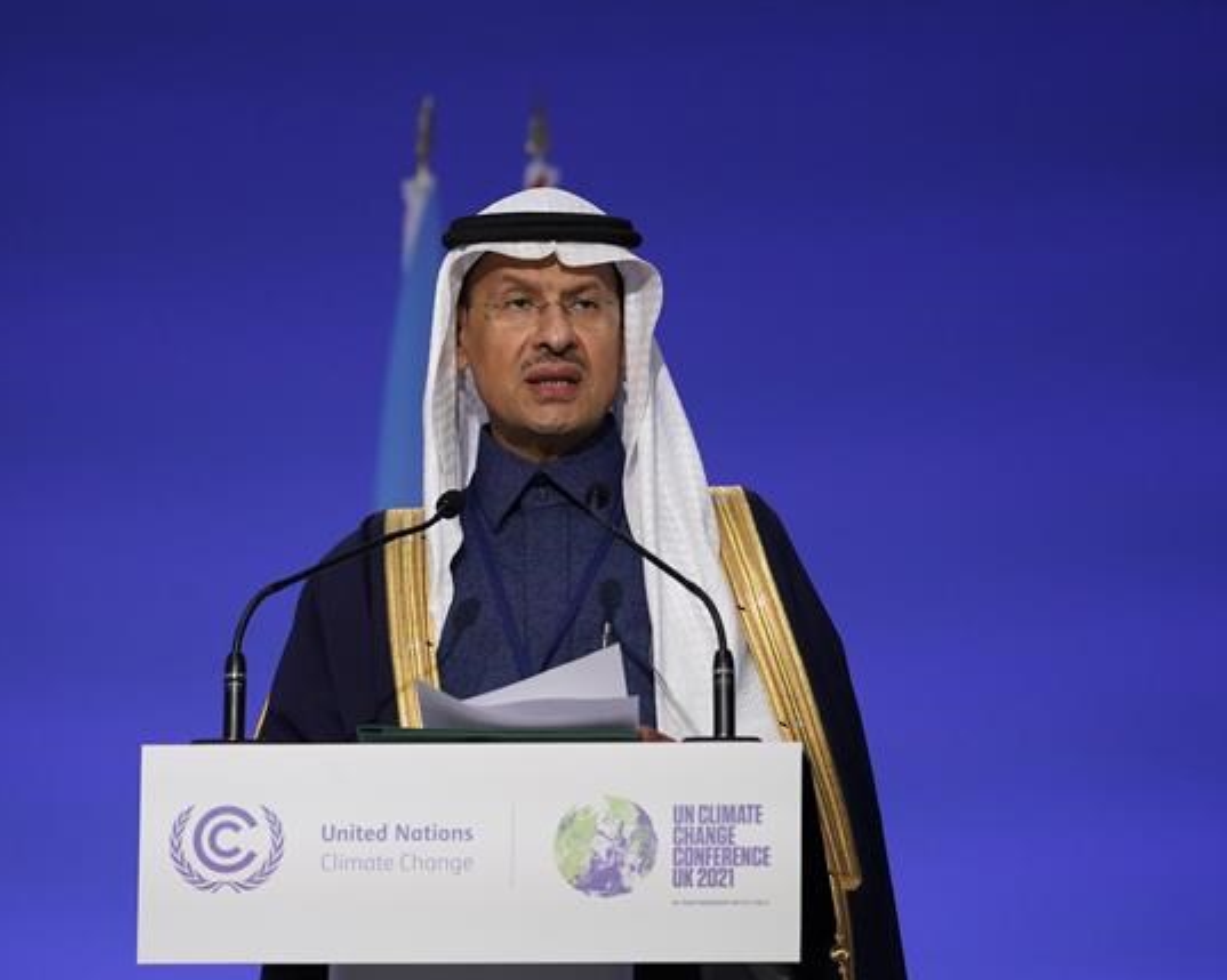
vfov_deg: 5.8
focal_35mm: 267
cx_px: 551
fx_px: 9691
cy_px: 492
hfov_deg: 7.2
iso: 6400
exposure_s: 1/500
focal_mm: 235
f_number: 5.6
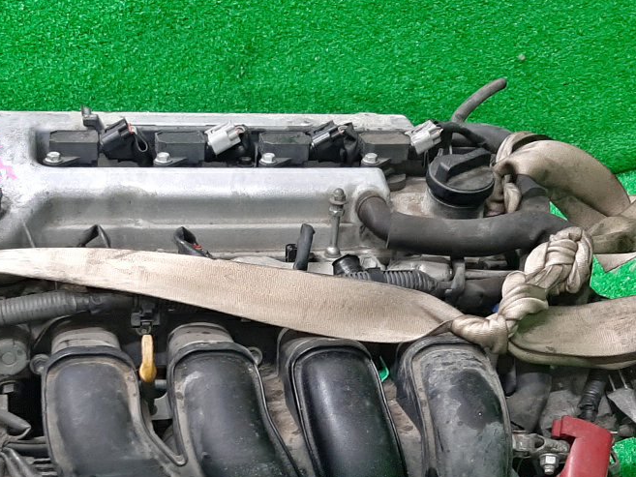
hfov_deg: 33.7
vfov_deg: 24.8
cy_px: 440
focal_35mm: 57
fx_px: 1047
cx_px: 251
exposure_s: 1/50
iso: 159
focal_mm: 3.93
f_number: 1.7
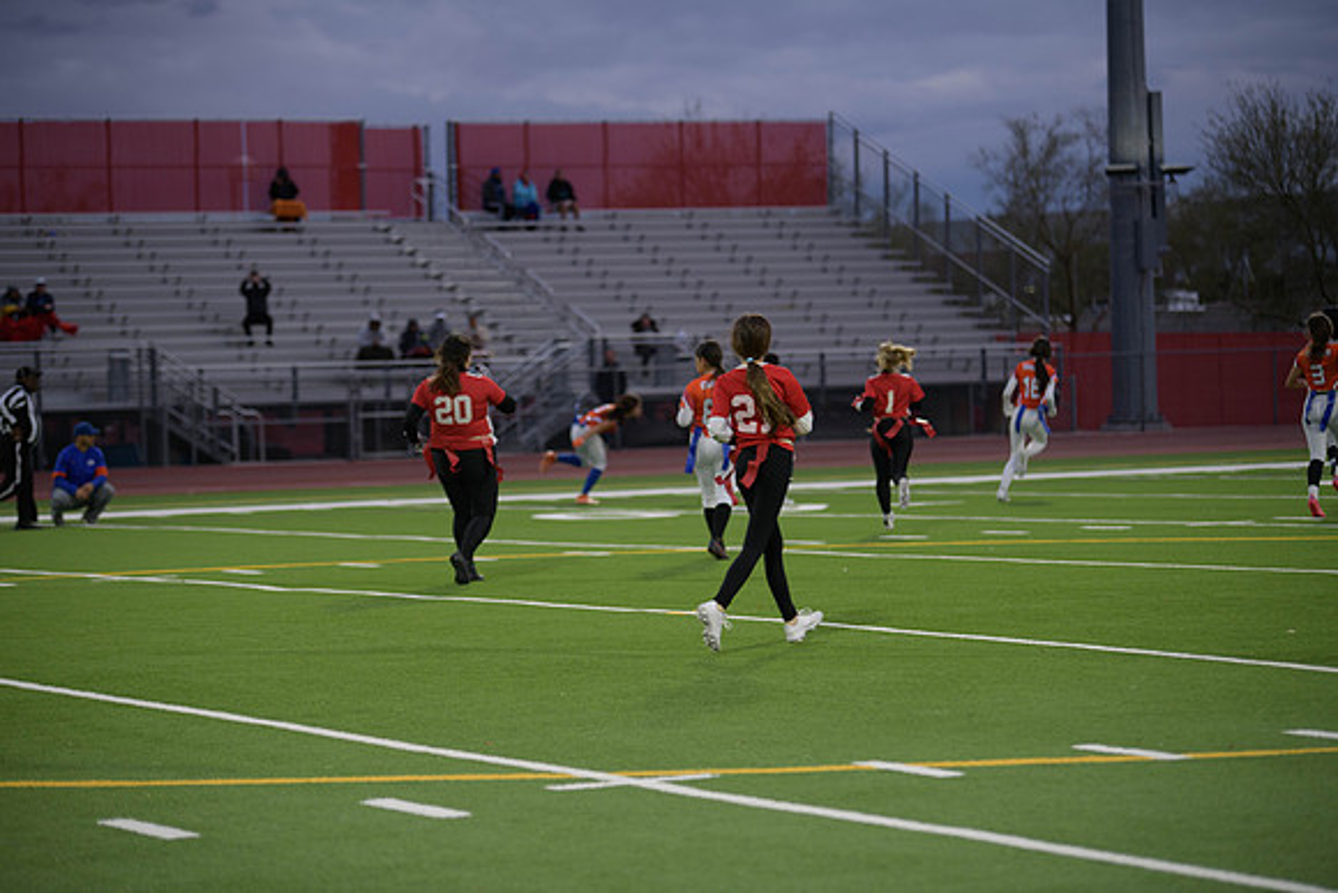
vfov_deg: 11.2
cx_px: 669
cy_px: 446
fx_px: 4535
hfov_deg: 16.8
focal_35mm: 122
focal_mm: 122
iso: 400
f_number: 2.8
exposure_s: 1/200
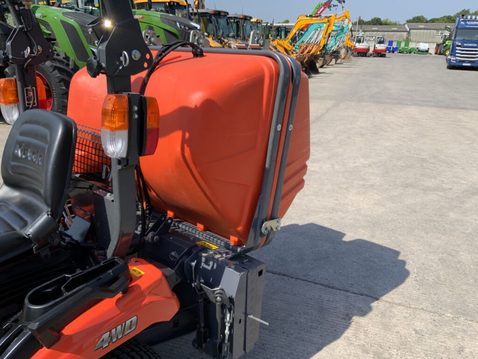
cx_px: 239
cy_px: 180
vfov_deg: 48.2
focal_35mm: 29
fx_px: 400
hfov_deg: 61.7
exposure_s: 1/1015
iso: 16
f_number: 1.8
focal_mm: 3
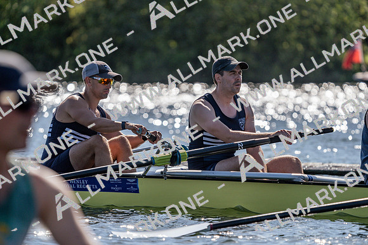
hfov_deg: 5.3
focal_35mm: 391
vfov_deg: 3.5
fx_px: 3998
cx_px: 184
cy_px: 122
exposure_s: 1/2000
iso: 200
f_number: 6.3
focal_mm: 391
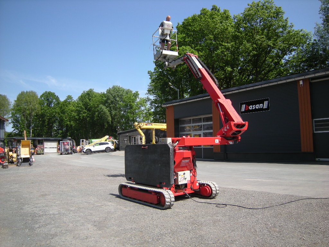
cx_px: 164
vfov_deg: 49.7
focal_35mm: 28
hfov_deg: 63.4
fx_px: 266
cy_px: 124
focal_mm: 4.7
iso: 64
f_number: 5.6
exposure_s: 1/191
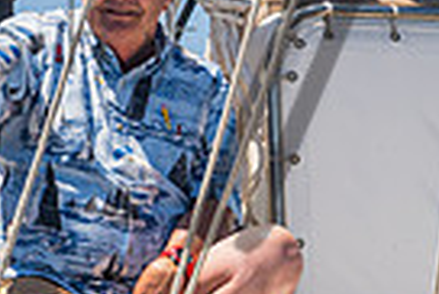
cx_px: -24
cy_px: -196
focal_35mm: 686
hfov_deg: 3.0
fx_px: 8374
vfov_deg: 2.0
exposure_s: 1/1600
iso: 400
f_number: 8
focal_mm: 145
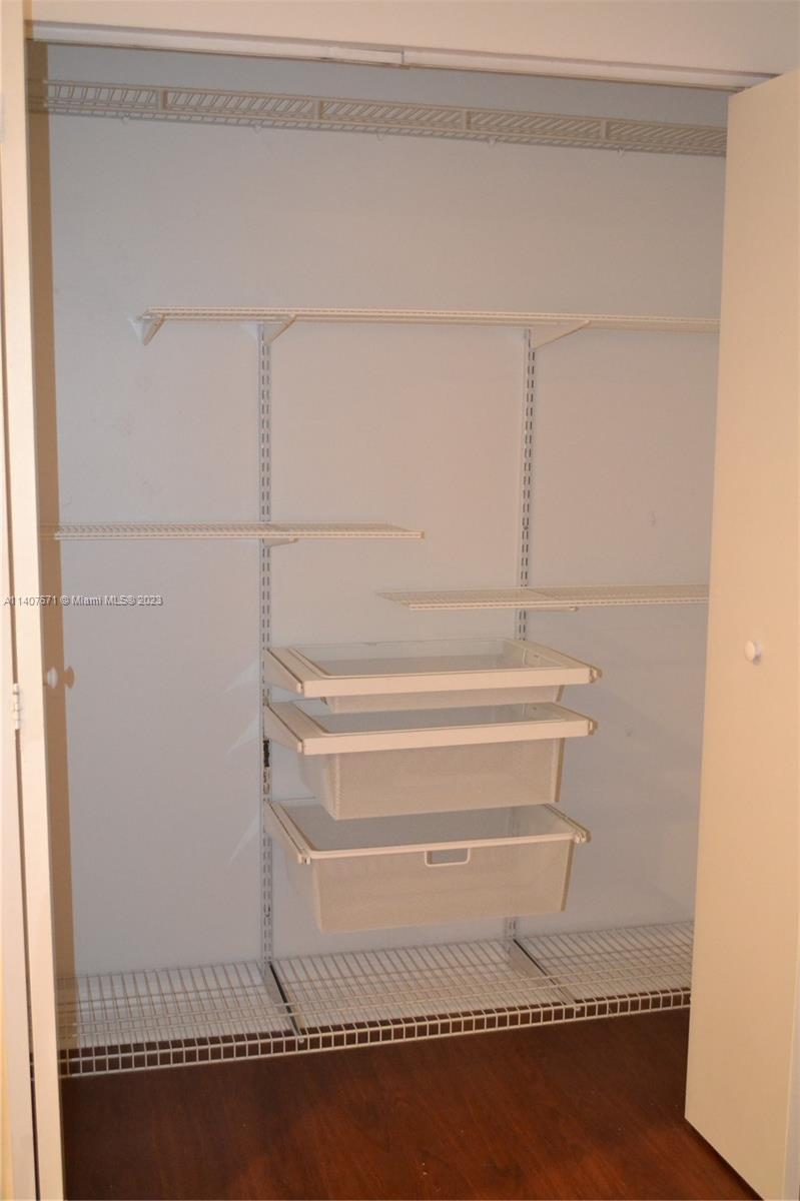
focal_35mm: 39
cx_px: 400
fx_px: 1301
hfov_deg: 34.2
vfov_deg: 49.6
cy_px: 600
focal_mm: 26
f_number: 4.2
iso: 2800
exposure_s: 1/60
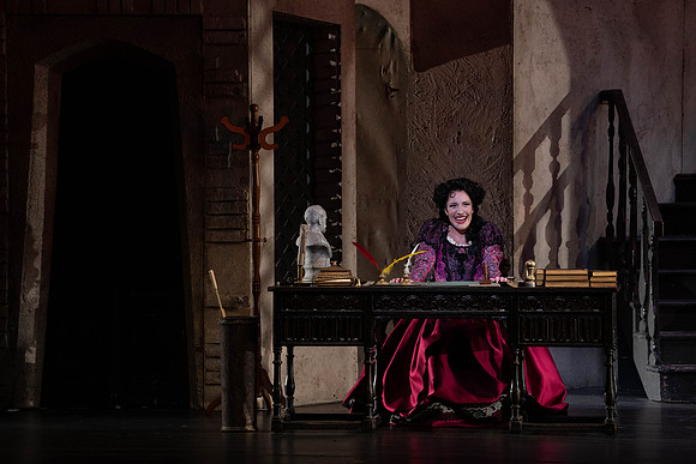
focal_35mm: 200
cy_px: 232
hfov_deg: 10.3
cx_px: 348
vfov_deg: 6.9
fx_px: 3867
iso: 3200
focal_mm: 200
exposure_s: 1/250
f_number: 7.1
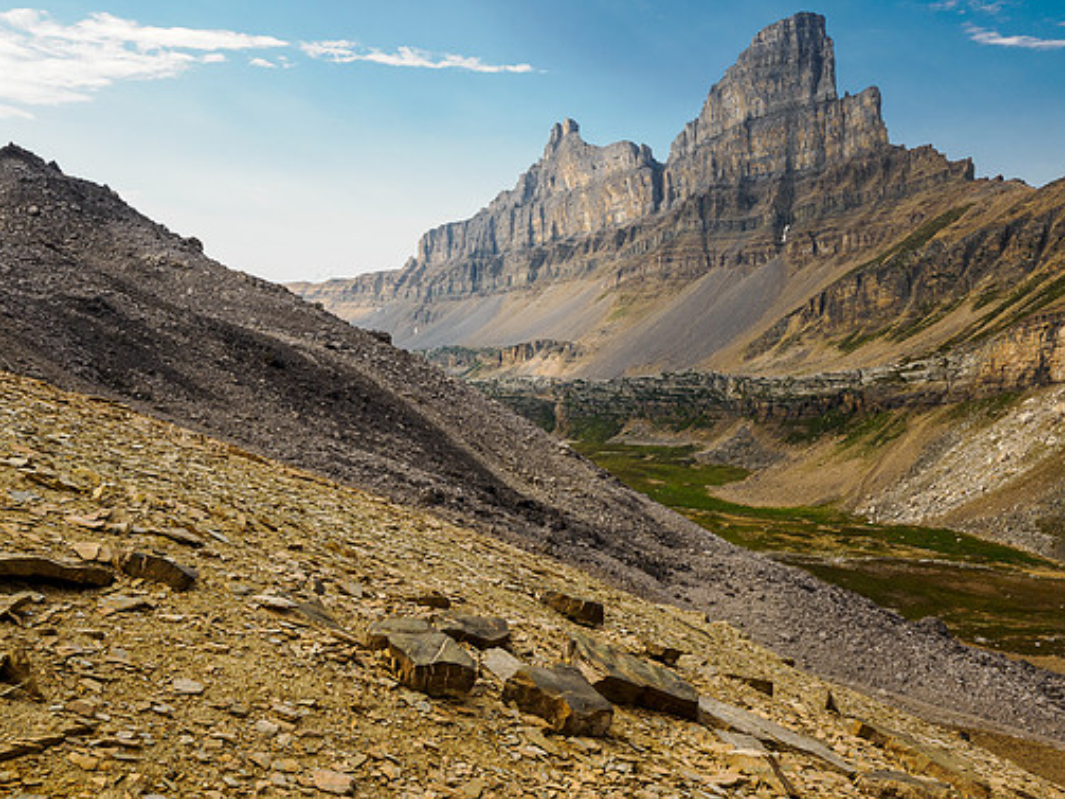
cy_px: 368
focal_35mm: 30
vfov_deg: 46.7
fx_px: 923
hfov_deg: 60.0
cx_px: 553
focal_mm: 13
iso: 200
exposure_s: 1/125
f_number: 8
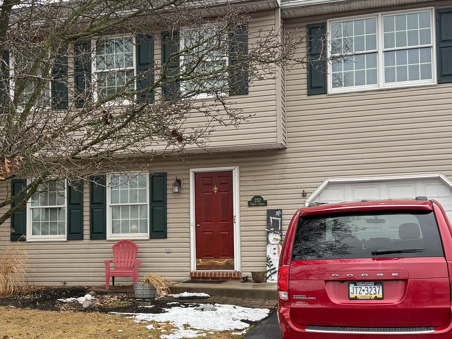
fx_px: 640
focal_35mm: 49
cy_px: 220
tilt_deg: +3.3
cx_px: 194
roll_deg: +0.2
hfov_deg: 38.8
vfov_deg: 29.5
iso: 100
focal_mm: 6.76
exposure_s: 1/750
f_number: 1.78
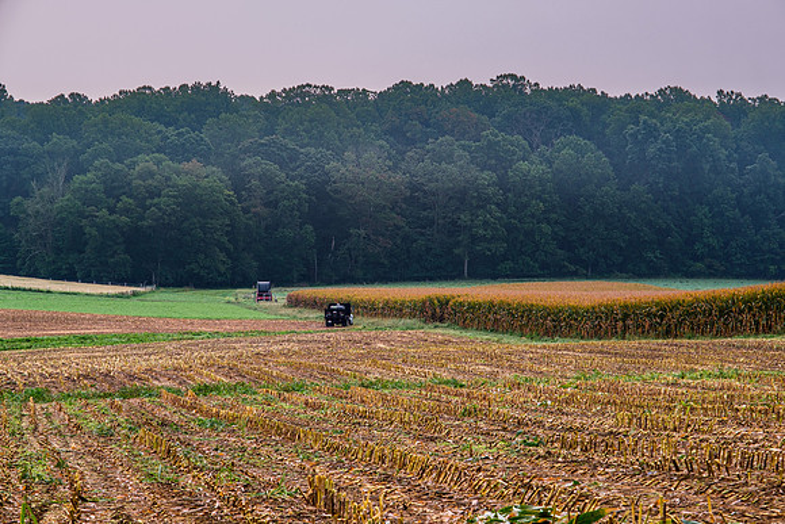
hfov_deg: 17.1
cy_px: 262
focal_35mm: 120
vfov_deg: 11.4
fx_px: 2617
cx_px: 392
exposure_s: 1/100
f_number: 7.1
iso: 320
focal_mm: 80
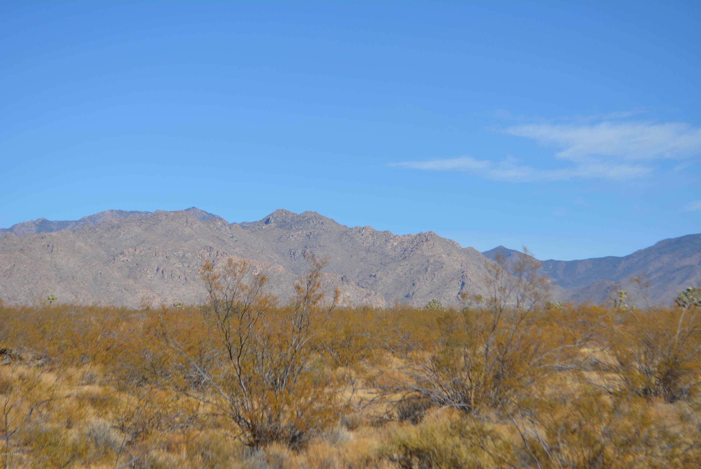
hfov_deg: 24.6
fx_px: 1608
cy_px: 234
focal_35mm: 82
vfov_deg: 16.6
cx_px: 350
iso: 400
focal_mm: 55
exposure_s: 1/2000
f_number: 7.1
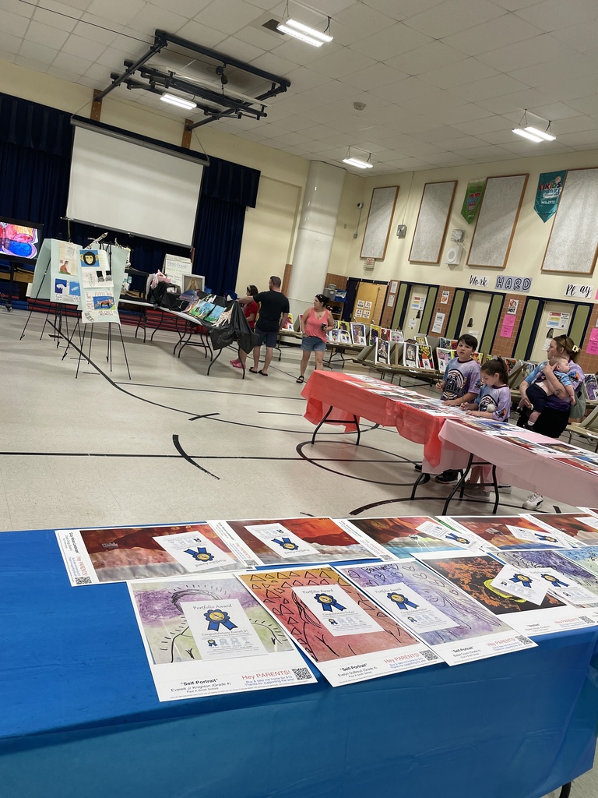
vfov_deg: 67.3
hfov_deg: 53.1
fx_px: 599
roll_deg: -9.0
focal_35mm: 26
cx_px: 299
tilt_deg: -10.2
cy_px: 399
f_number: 1.6
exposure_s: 1/120
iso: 80
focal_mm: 4.2
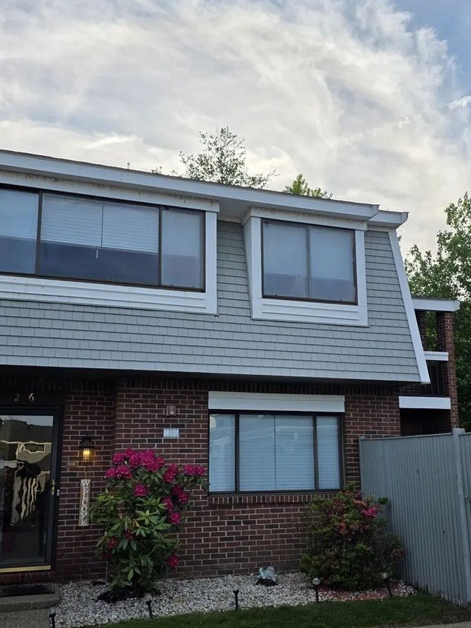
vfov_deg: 53.8
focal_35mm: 34
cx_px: 266
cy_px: 347
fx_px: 616
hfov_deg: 41.7
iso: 80
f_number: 1.7
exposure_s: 1/5608
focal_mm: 6.3
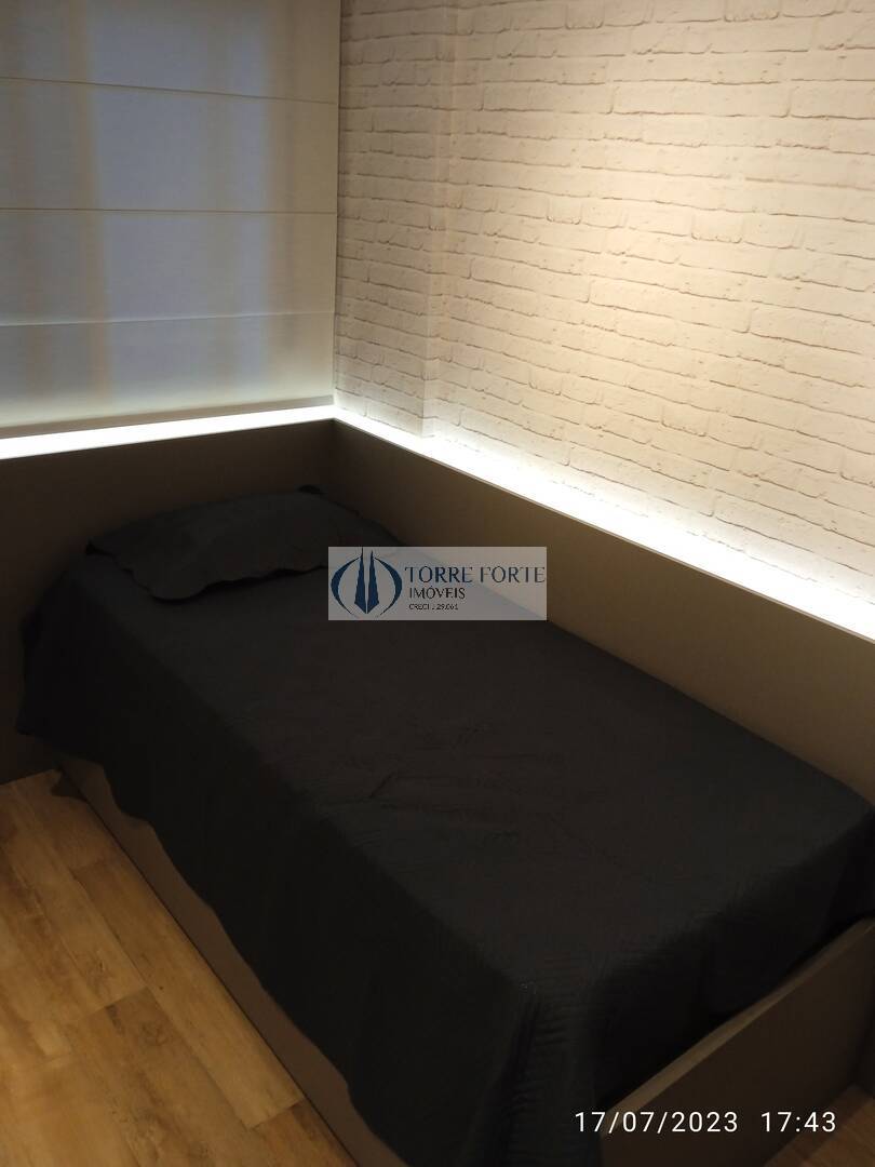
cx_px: 438
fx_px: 944
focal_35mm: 28
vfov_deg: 63.4
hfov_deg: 49.7
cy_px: 584
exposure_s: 1/24
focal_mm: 3.43
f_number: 2.2
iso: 306
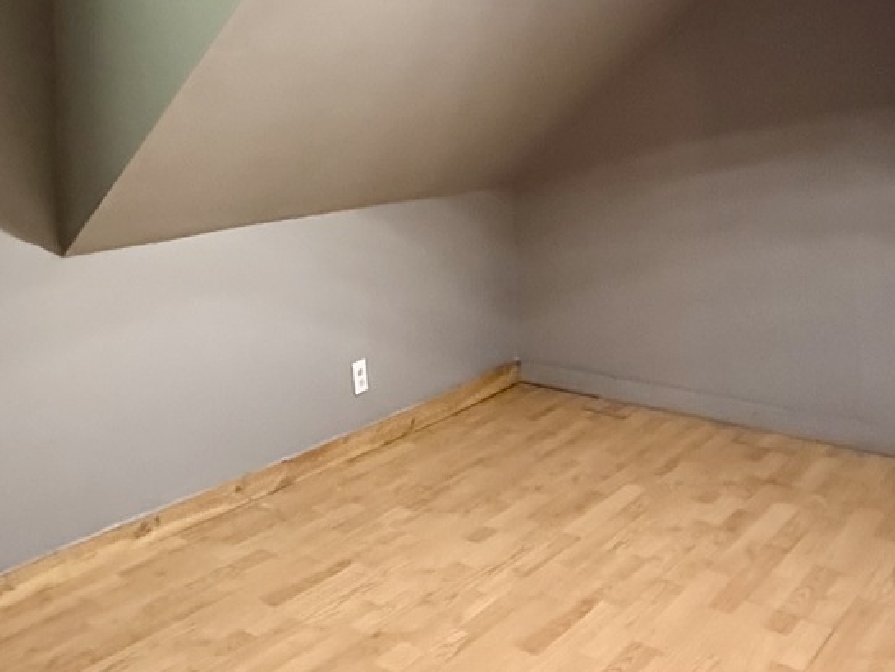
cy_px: 123
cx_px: 207
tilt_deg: +0.0
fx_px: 957
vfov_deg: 37.2
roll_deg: +1.9
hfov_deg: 47.9
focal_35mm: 37
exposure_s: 1/60
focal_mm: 2.22
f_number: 2.2
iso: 1250
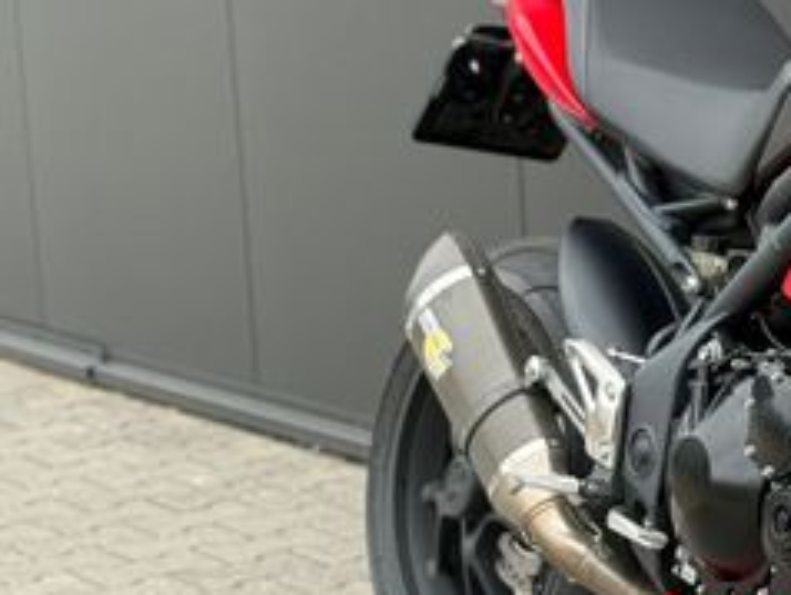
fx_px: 2951
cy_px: 369
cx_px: 1010
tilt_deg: -9.1
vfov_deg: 11.5
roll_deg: +1.5
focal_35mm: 129
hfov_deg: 14.7
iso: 80
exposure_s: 1/279
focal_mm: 6.76
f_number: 1.78
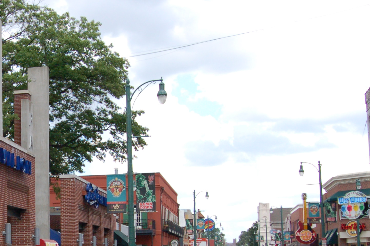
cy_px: 199
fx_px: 709
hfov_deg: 27.8
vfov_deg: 19.5
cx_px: 12
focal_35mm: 69
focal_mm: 22
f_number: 10
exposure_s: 1/400
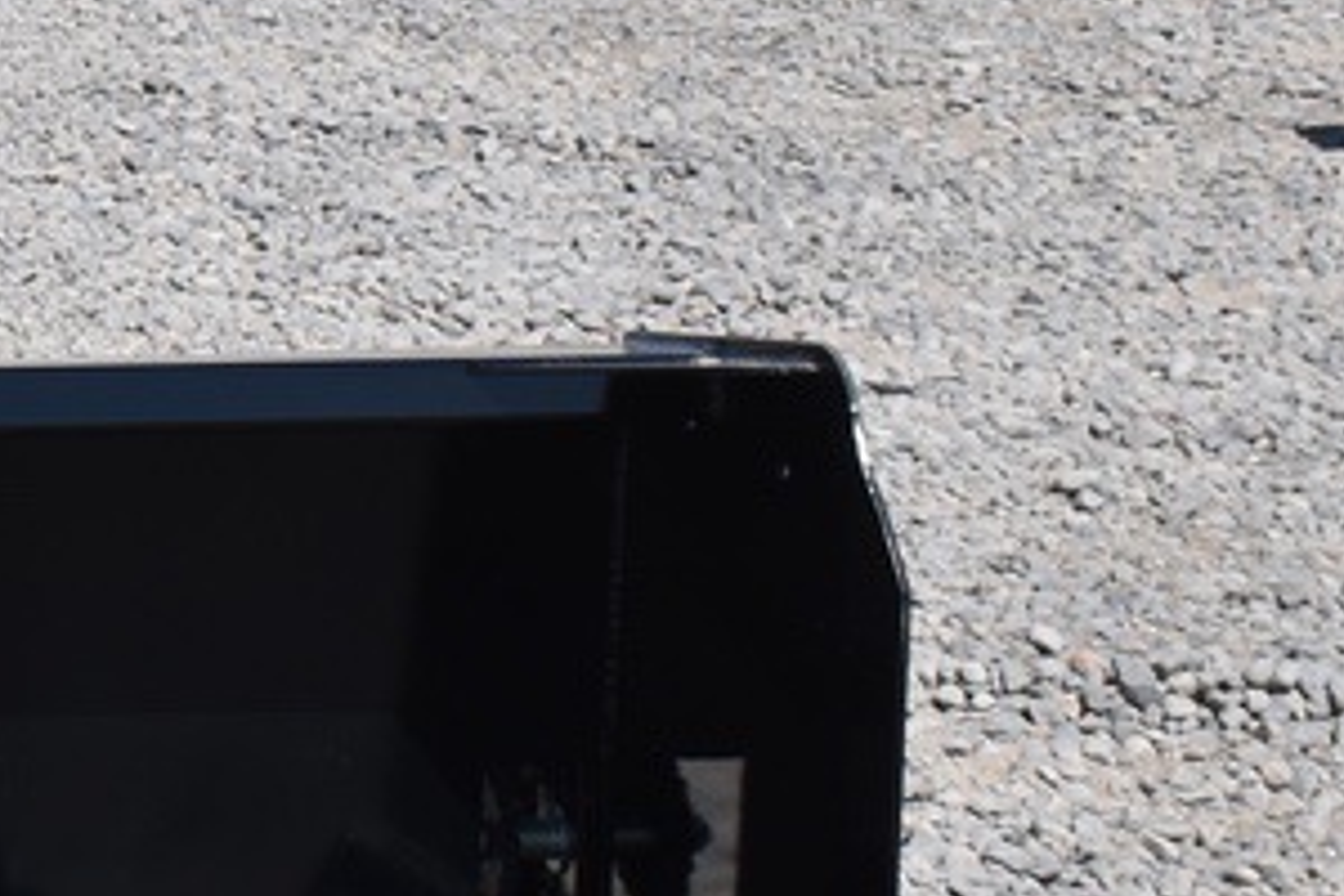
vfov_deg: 10.1
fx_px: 5040
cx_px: -977
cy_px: 99
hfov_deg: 13.8
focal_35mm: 135
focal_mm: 18
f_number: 9
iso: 100
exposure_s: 1/320
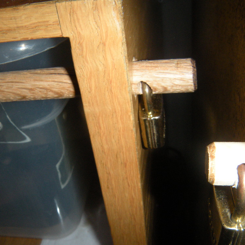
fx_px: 336
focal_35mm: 42
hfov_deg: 39.8
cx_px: 95
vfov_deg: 40.0
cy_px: 122
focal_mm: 5.9
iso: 200
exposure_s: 1/60
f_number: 6.4
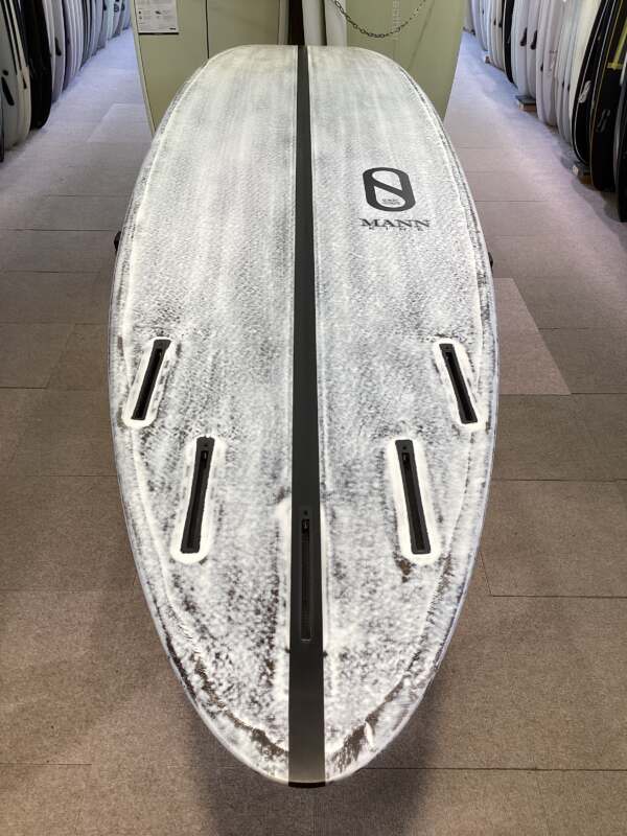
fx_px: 749
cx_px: 314
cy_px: 418
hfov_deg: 45.4
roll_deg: -0.8
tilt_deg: -36.5
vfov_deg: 58.4
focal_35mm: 31
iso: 50
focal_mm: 3.3
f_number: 2.4
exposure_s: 1/50
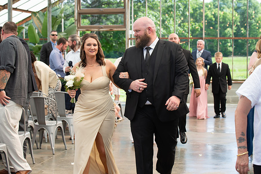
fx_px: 563
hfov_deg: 26.1
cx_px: 141
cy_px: 83
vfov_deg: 17.6
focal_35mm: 78
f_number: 5.6
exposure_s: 1/200
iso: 160
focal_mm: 70
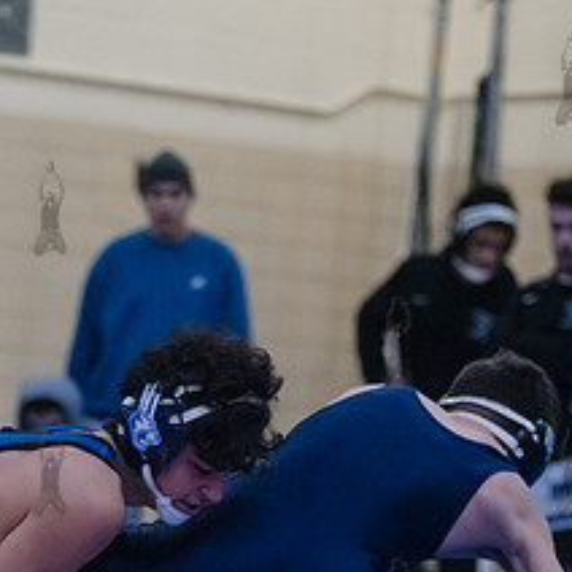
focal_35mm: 247
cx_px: 49
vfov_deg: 7.1
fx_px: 4618
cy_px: 468
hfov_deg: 7.1
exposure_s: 1/400
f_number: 3.2
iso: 8000
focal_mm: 105
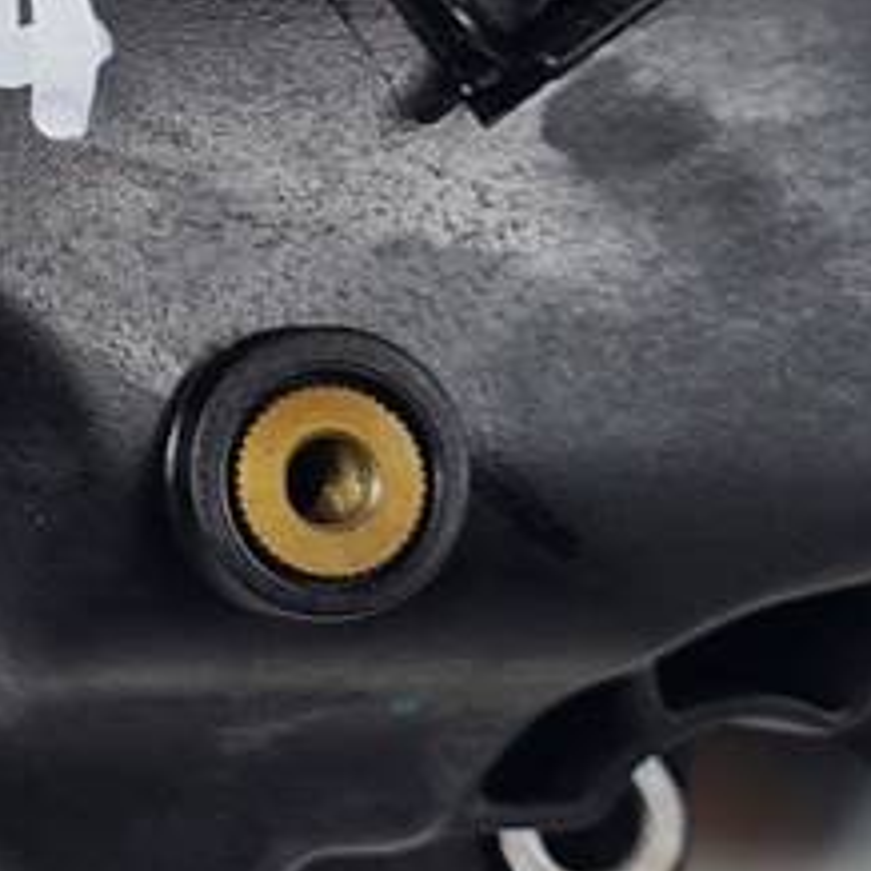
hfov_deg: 10.6
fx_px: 4327
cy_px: -92
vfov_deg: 11.3
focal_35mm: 152
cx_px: -839
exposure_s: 1/237
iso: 50
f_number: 1.8
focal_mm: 5.4
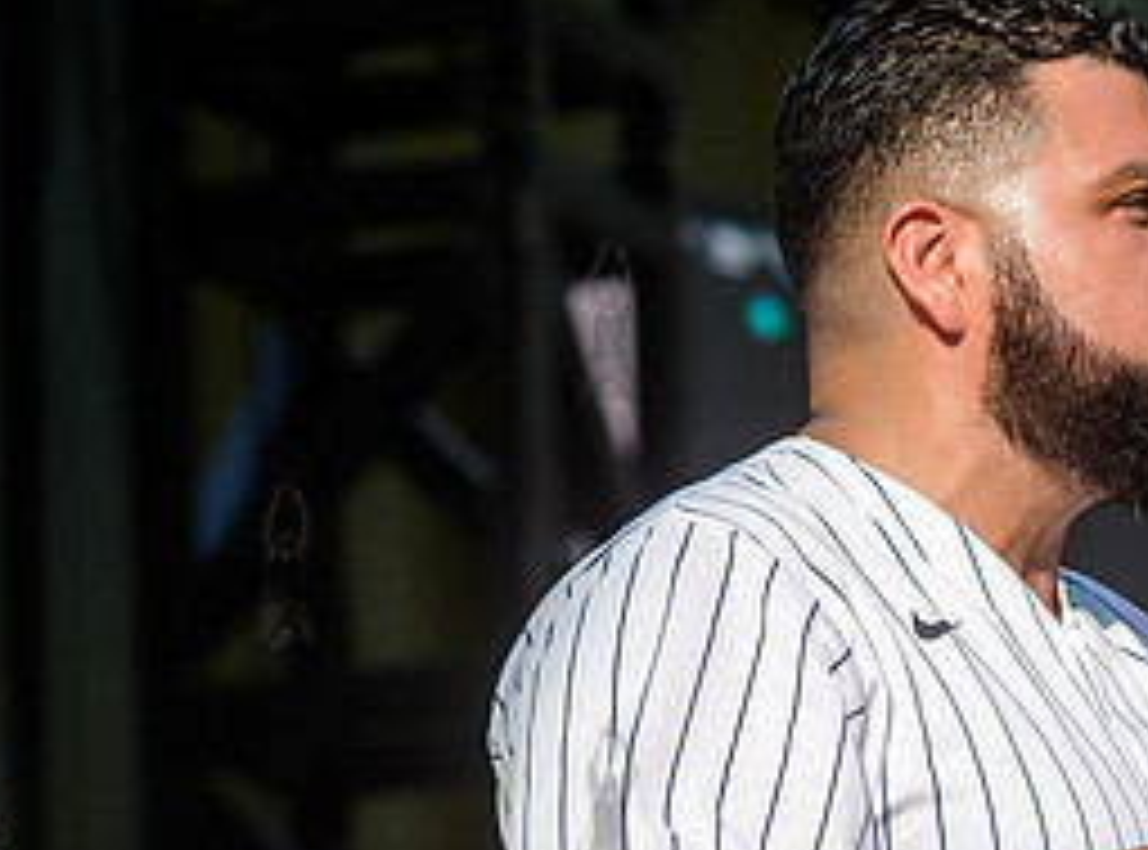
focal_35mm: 409
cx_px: 1058
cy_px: 377
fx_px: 13507
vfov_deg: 3.6
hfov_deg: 4.9
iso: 500
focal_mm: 112
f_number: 4.5
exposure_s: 1/1600
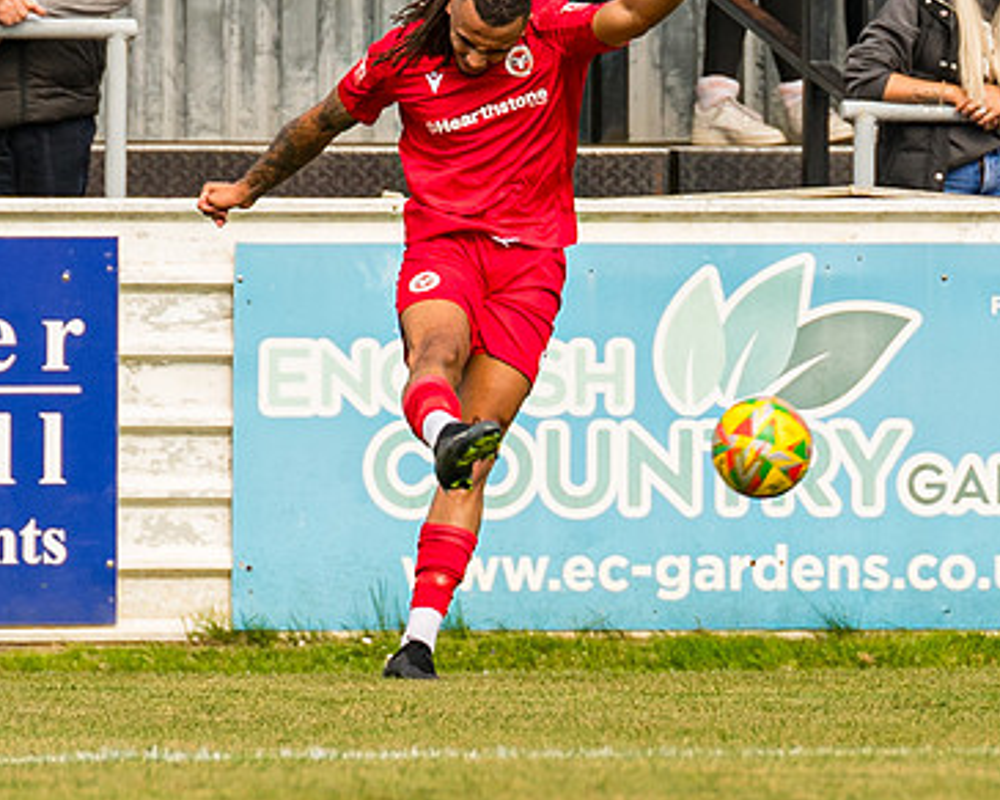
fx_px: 40773
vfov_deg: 1.1
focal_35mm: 1378
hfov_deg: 1.4
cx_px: 378
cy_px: 139
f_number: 4
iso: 400
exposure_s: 1/2000
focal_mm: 300
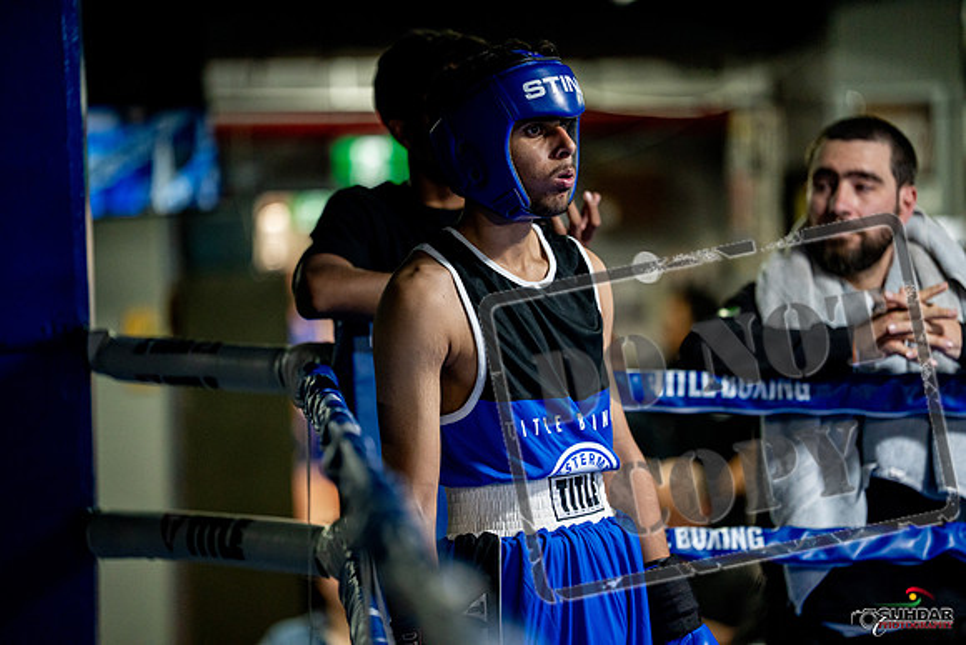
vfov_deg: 9.7
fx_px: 3811
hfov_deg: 14.4
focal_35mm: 142
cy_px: 322
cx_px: 483
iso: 4000
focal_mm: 142
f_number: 2
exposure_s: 1/1000
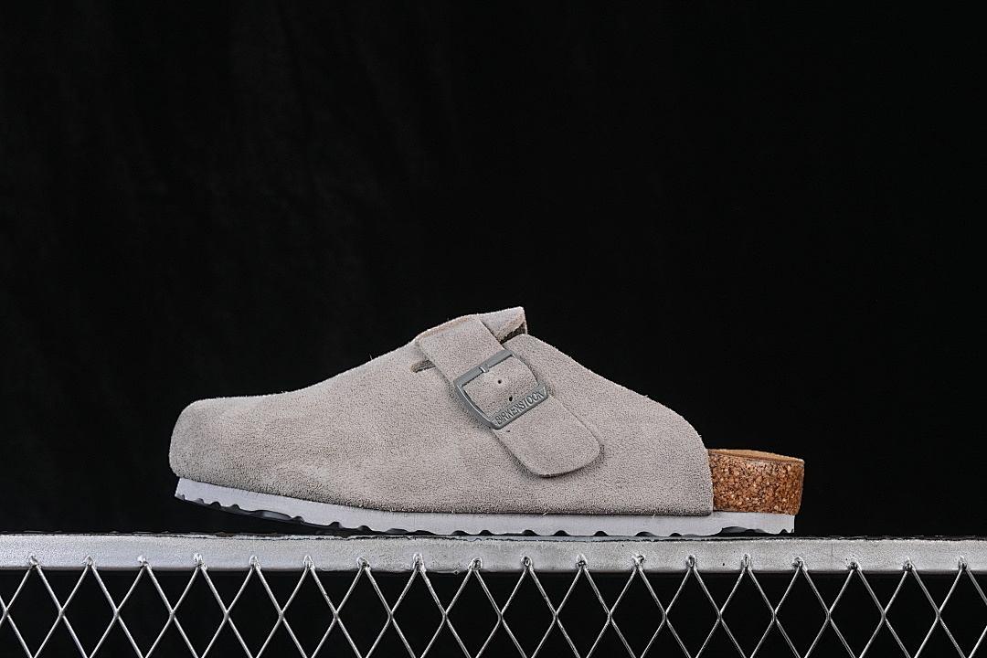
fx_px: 2056
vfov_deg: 18.2
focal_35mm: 75
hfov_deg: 27.0
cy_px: 329
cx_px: 494
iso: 160
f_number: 8
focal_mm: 50
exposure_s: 1/80
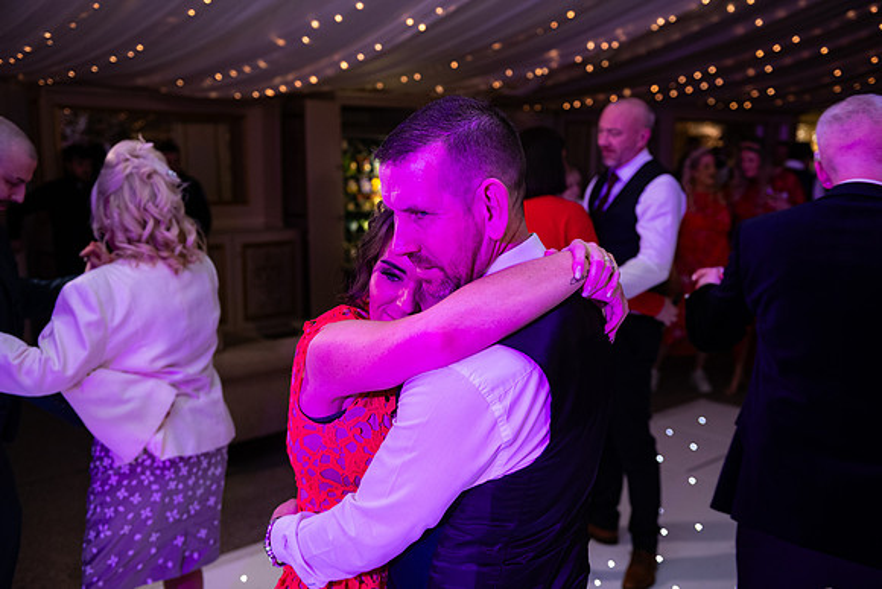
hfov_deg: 54.4
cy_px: 294
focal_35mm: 35
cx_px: 441
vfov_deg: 37.9
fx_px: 858
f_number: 3.5
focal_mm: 35
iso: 1000
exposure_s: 1/160
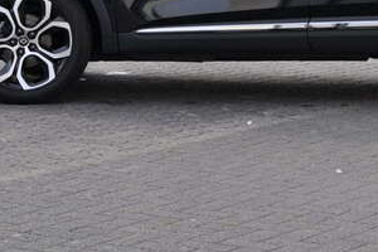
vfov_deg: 8.1
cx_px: 280
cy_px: -57
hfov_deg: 12.2
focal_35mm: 168
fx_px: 1764
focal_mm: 42
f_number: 6.3
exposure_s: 1/160
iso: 200
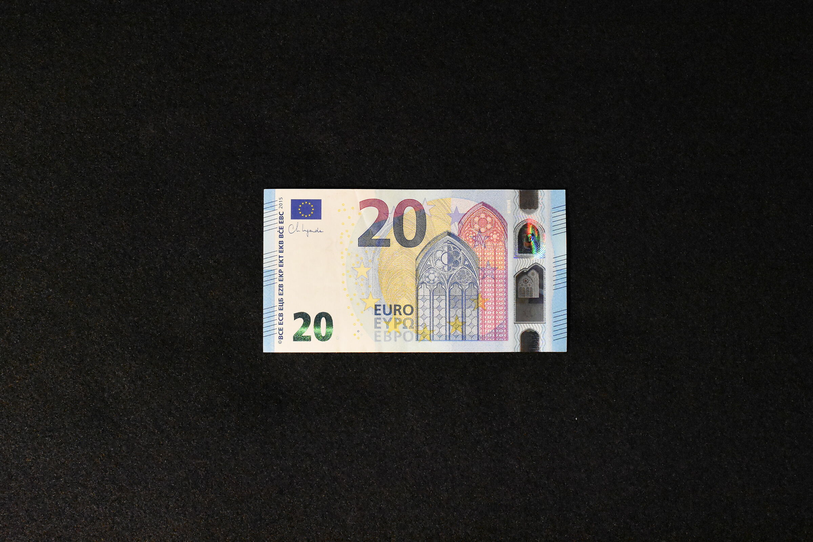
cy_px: 271
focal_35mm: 52
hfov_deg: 37.9
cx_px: 406
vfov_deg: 25.8
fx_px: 1186
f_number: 5.6
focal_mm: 35
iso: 12800
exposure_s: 1/125
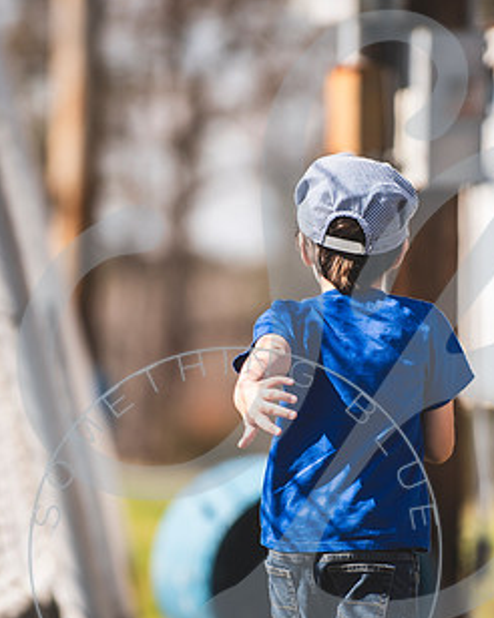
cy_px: 384
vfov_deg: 5.5
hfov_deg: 4.4
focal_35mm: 354
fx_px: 6476
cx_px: 335
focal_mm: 200
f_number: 2.8
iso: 100
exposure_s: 1/1000
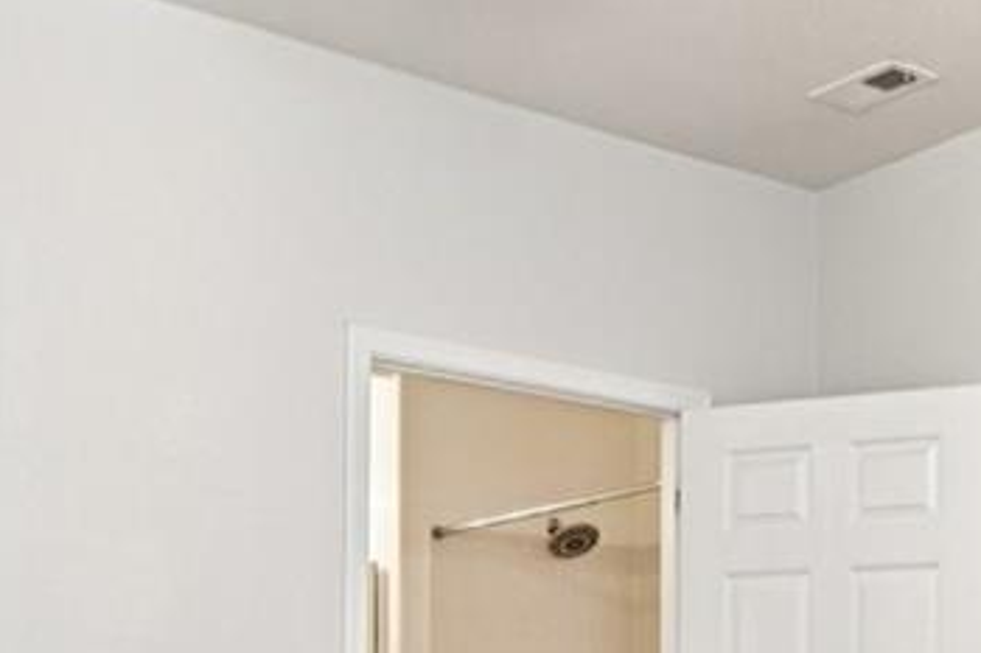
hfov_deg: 29.5
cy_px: 768
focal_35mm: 64
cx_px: 961
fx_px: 1743
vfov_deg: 20.0
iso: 400
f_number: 8
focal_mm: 14
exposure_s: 1/10
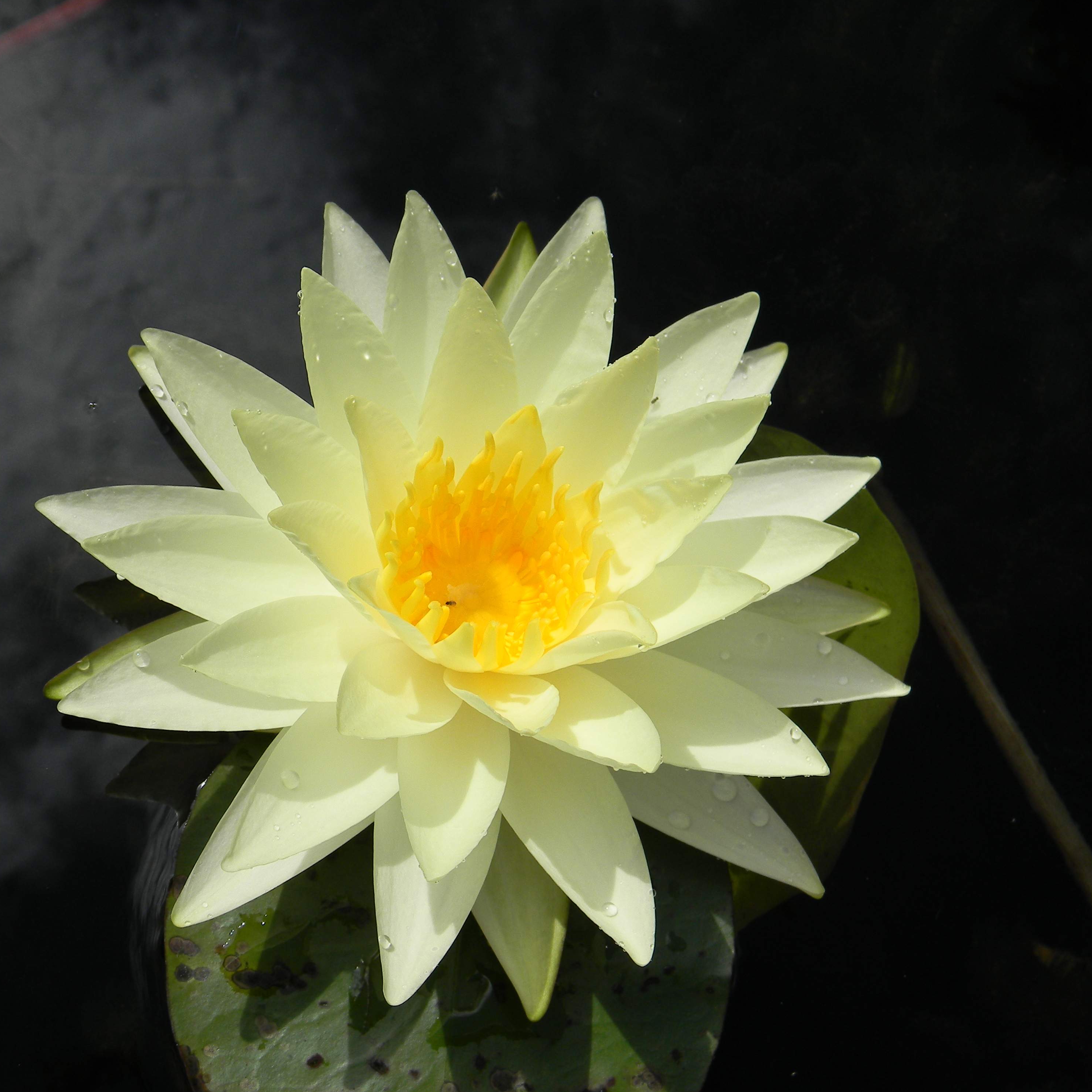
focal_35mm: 56
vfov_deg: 30.6
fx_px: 1999
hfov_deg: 30.5
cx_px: 478
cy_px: 548
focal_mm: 8.6
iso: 80
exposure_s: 1/291
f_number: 7.8
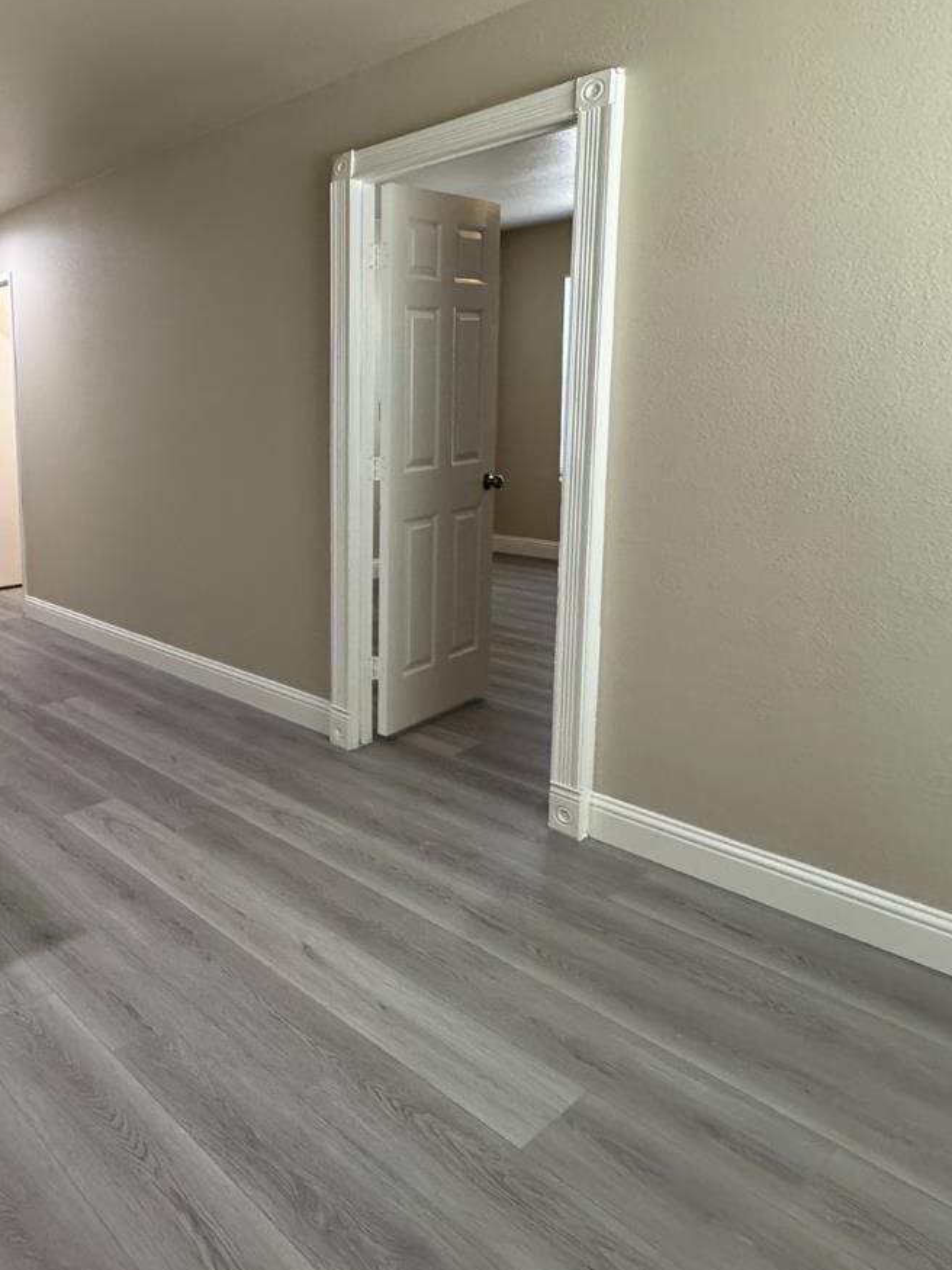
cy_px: 506
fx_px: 880
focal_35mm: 24
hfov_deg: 49.5
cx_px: 67
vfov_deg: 70.8
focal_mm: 2.22
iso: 320
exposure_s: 1/120
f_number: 2.2
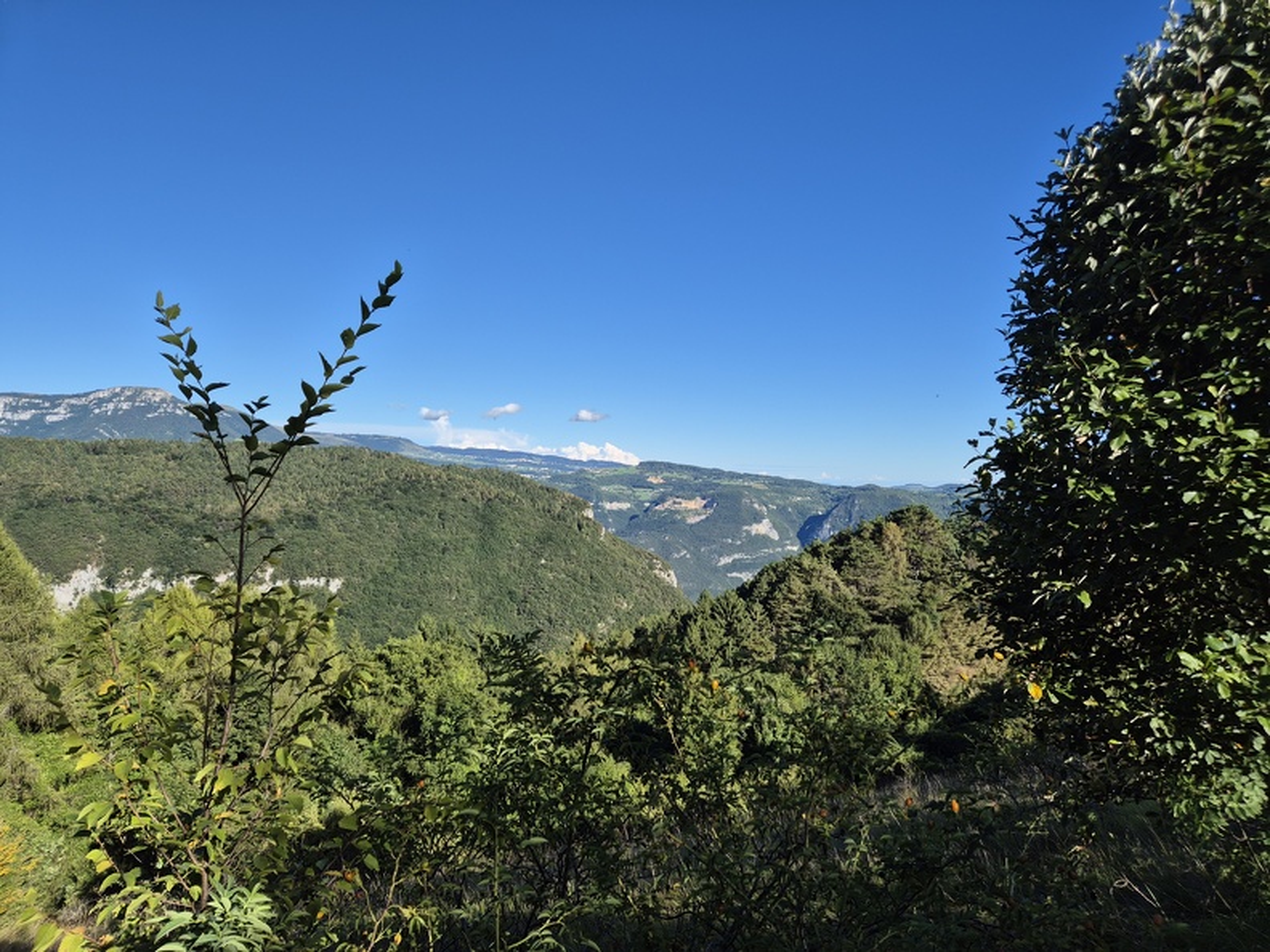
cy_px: 476
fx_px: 844
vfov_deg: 58.9
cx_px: 635
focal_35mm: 23
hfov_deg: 73.9
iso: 25
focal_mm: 5.4
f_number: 1.8
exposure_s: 1/1816
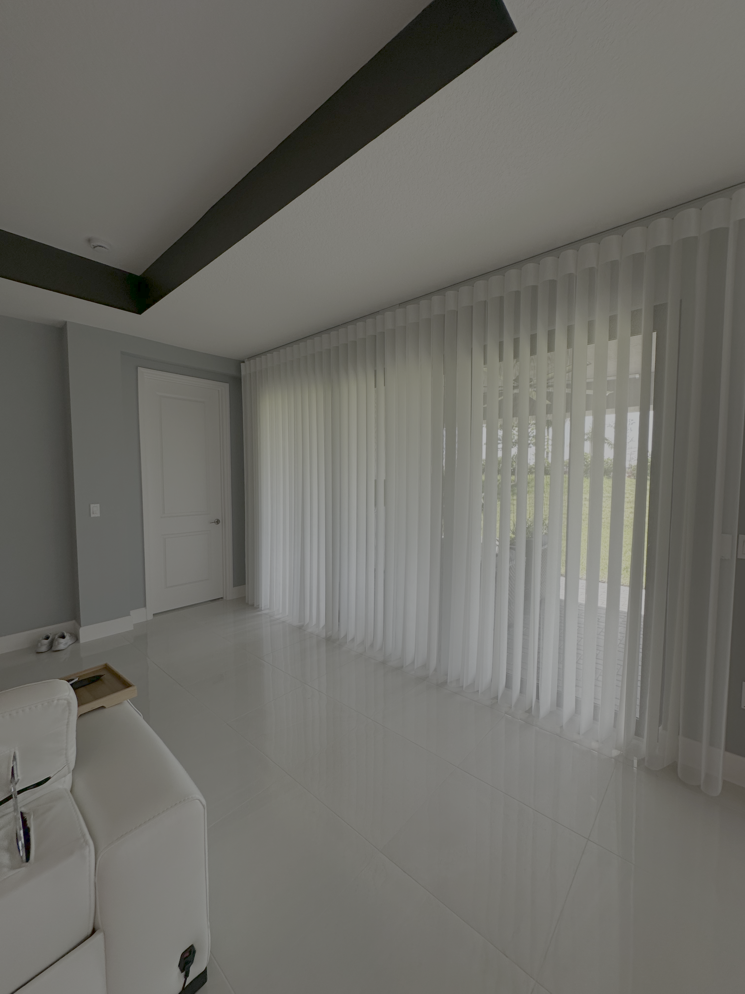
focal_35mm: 14
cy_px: 497
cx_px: 372
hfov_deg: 85.7
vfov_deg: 102.1
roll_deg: -1.5
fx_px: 402
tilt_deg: -4.5
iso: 50
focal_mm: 2.22
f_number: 2.2
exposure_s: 1/120
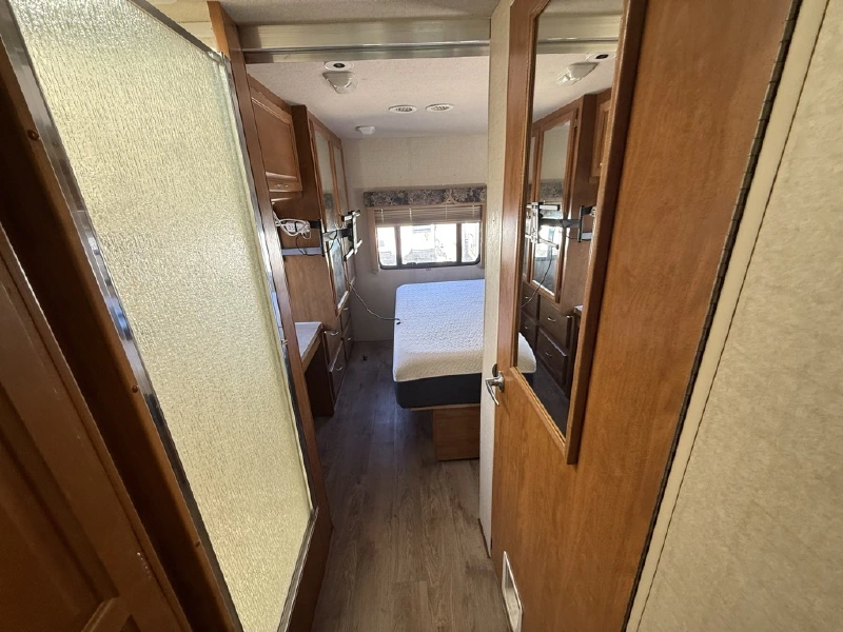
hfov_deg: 102.1
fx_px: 341
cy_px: 316
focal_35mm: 14
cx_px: 422
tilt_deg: -19.9
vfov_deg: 85.7
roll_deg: +3.6
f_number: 2.2
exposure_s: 1/99
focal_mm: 2.22
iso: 160
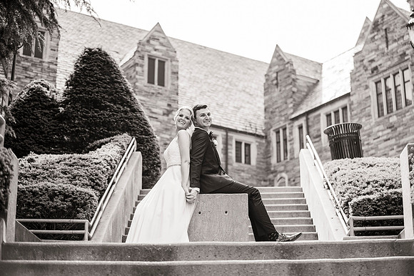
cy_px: 138
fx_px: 805
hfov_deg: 28.9
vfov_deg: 19.4
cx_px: 207
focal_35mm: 70
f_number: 2.8
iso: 1600
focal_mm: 70
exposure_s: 1/5000
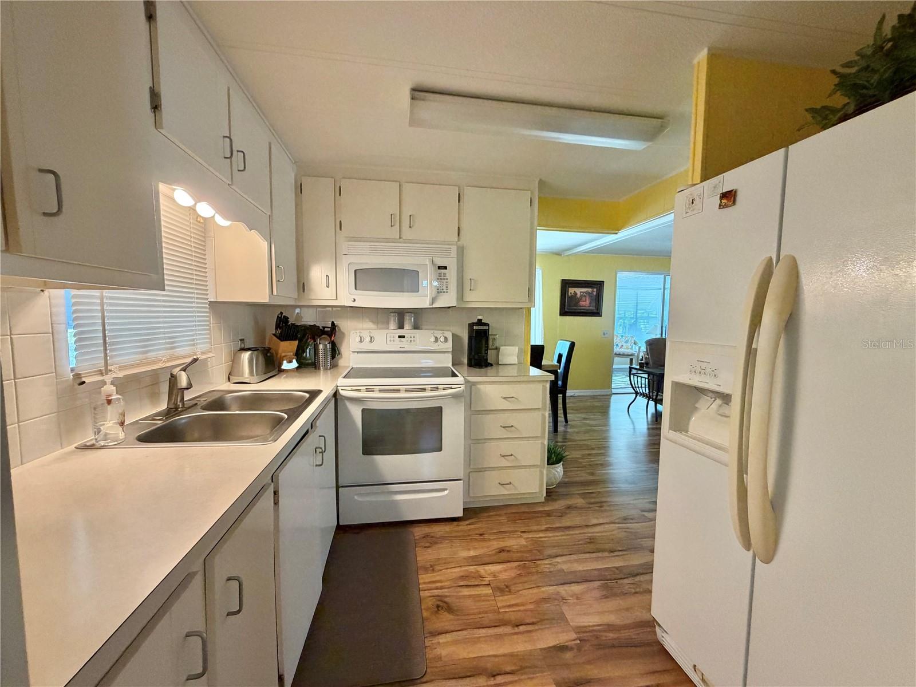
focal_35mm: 14
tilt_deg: -4.0
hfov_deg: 102.1
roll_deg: +0.4
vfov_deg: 85.7
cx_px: 458
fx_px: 370
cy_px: 344
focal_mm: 2.22
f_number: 2.2
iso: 320
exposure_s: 1/120
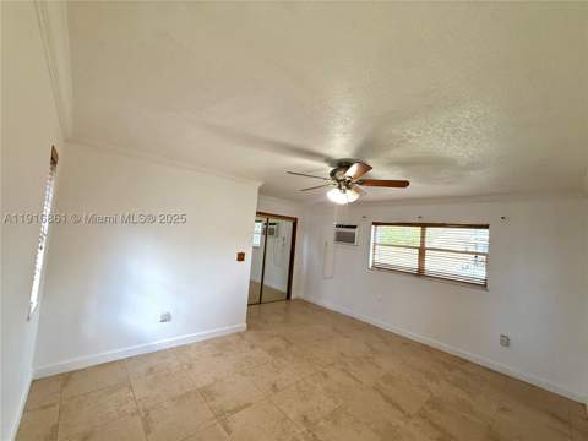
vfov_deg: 85.7
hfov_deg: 102.1
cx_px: 294
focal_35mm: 14
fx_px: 238
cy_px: 220
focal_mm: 2.22
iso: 200
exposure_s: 1/120
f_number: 2.2
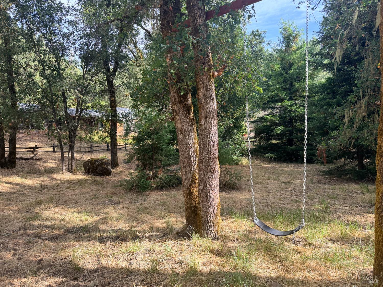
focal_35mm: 24
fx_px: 266
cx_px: 192
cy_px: 144
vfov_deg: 56.8
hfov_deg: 71.6
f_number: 1.78
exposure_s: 1/849
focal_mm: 6.76
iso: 100
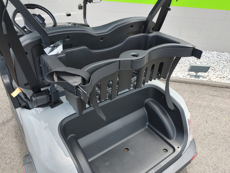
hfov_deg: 67.3
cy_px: 86
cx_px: 115
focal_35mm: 26
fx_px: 173
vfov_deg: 53.1
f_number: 1.8
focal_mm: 4.81
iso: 50
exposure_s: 1/319
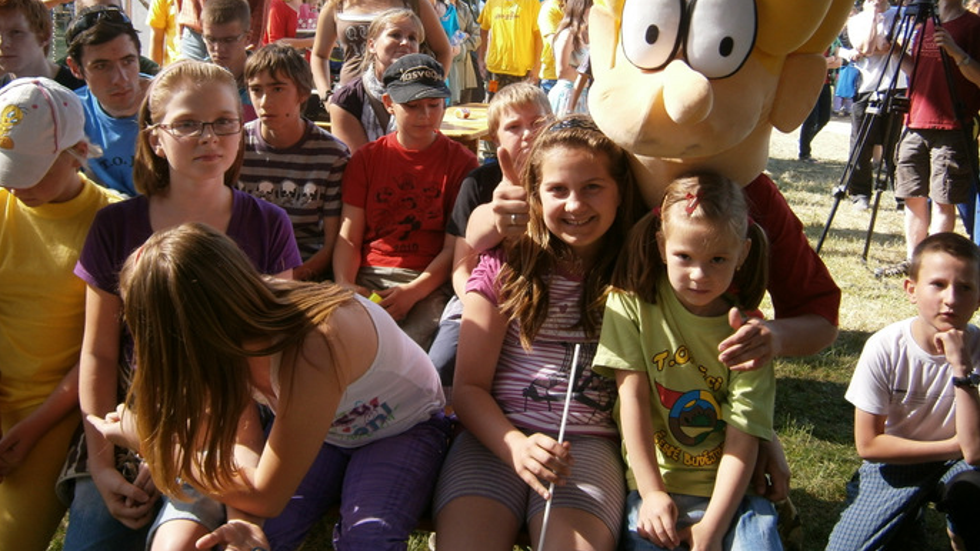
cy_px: 198
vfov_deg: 29.6
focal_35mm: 40
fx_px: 1040
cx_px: 486
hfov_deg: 50.5
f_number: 3.1
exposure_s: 1/160
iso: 80
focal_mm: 6.4
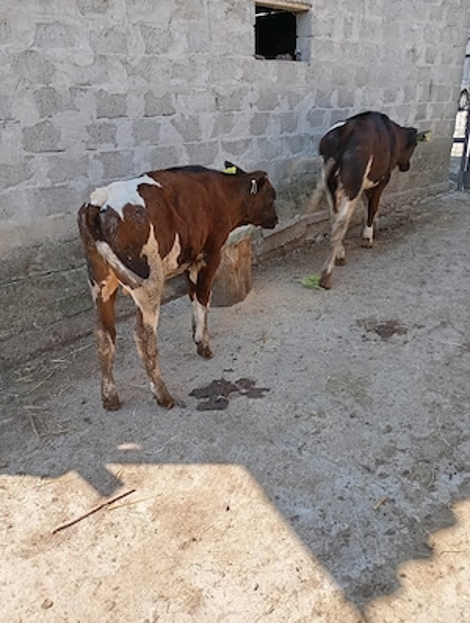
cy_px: 312
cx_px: 235
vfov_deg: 63.4
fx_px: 505
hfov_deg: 49.9
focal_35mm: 28
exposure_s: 1/187
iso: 104
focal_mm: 4.27
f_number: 1.8
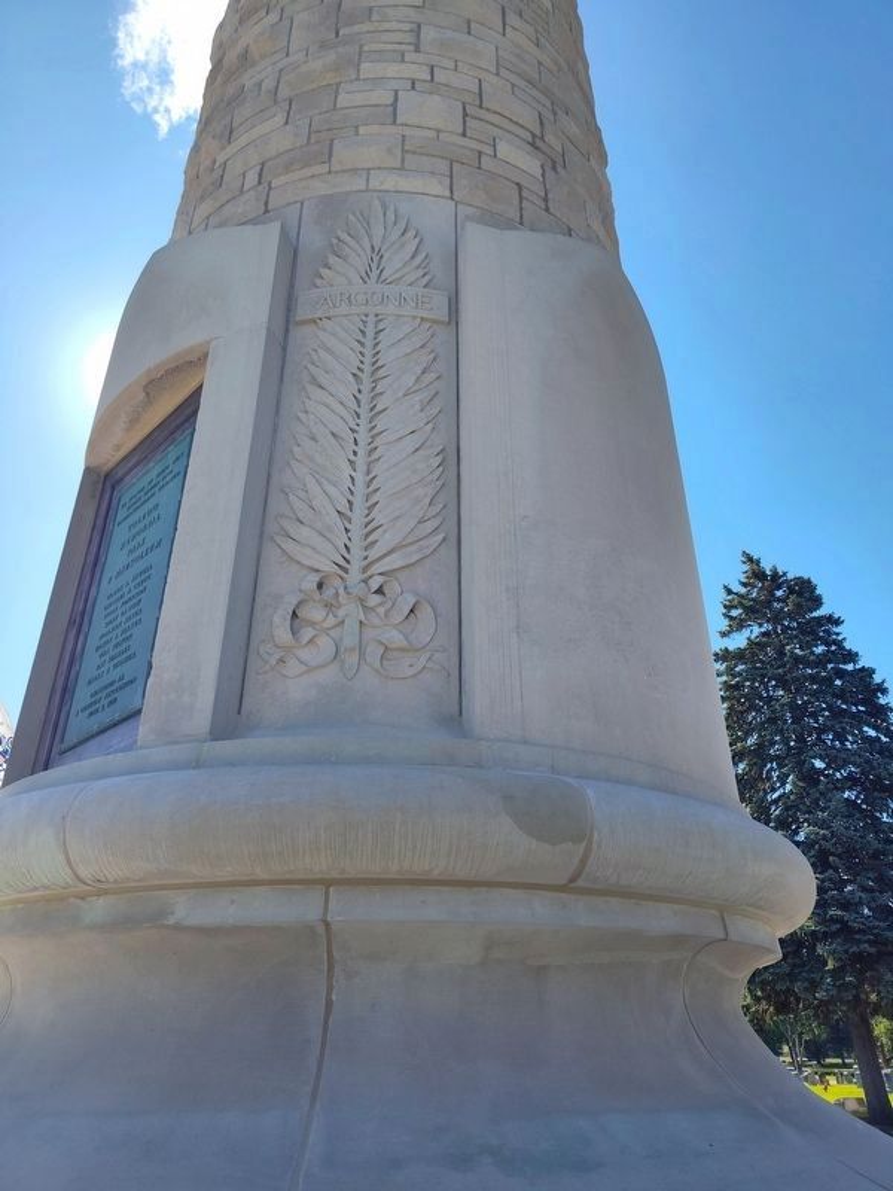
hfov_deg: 58.9
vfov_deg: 73.9
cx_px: 446
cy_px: 596
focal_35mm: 23
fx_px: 791
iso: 100
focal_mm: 5.56
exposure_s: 1/1442
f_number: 1.8
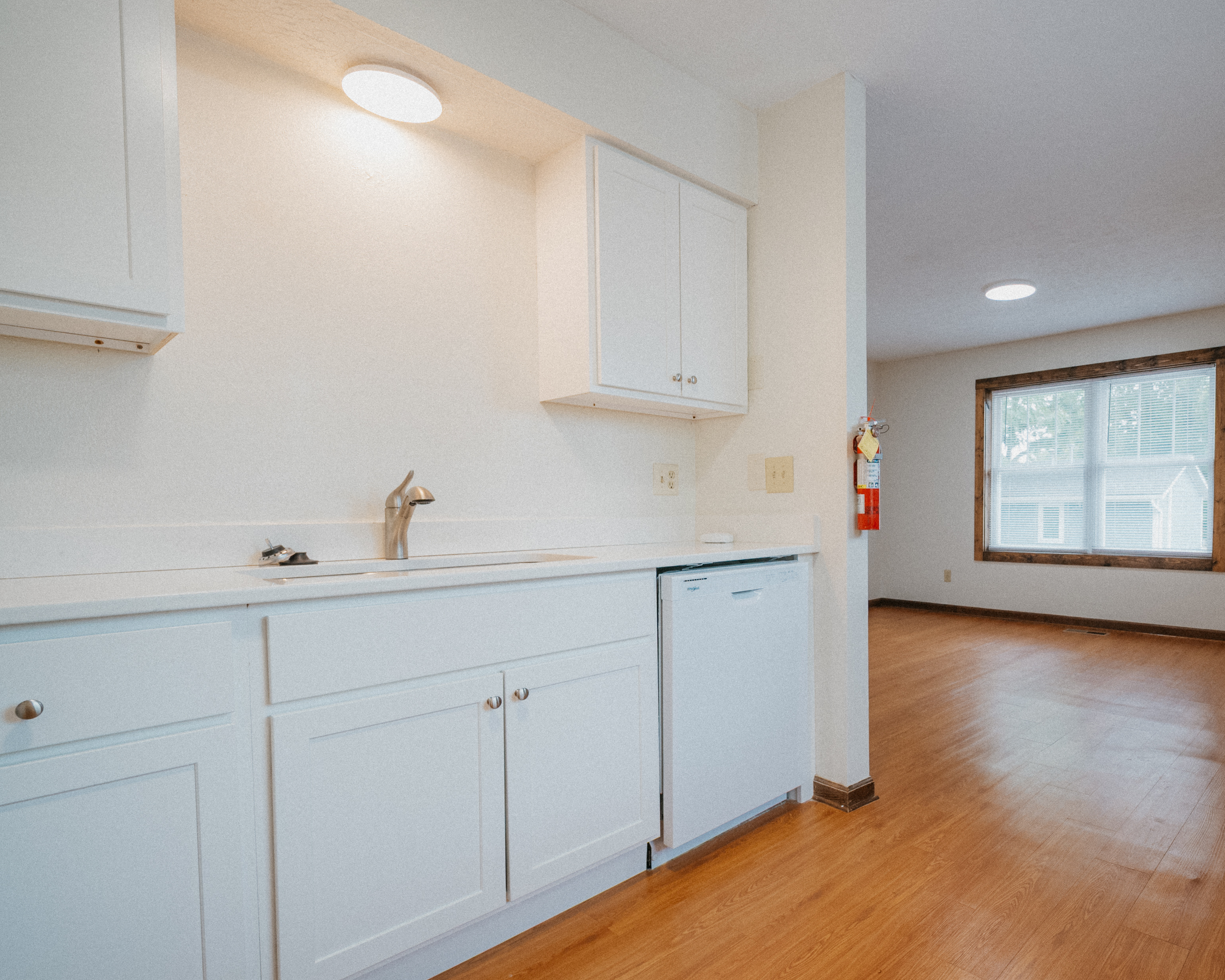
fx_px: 653
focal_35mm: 18
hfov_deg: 84.0
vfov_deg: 73.7
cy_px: 526
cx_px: 795
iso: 500
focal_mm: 14
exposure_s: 1/60
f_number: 4
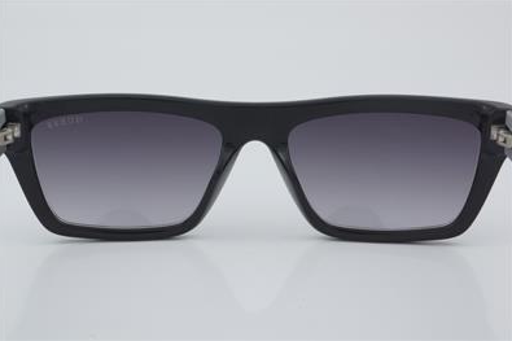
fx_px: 1187
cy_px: 170
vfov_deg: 16.3
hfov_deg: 24.3
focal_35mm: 84
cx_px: 255
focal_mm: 55
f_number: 32
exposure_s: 1/4
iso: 100
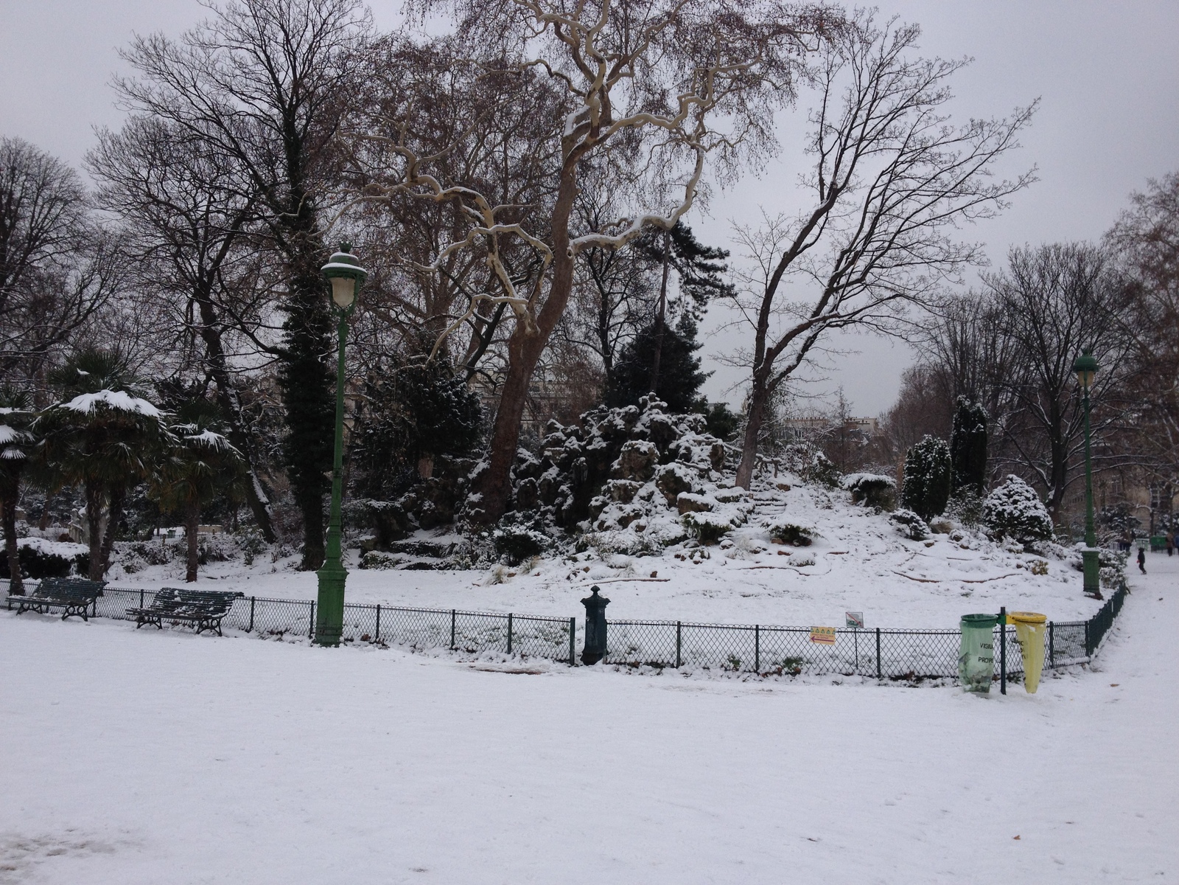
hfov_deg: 52.6
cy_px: 442
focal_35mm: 35
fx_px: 1192
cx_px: 590
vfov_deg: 40.7
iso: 64
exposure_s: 1/934
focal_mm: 4.28
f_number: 2.4
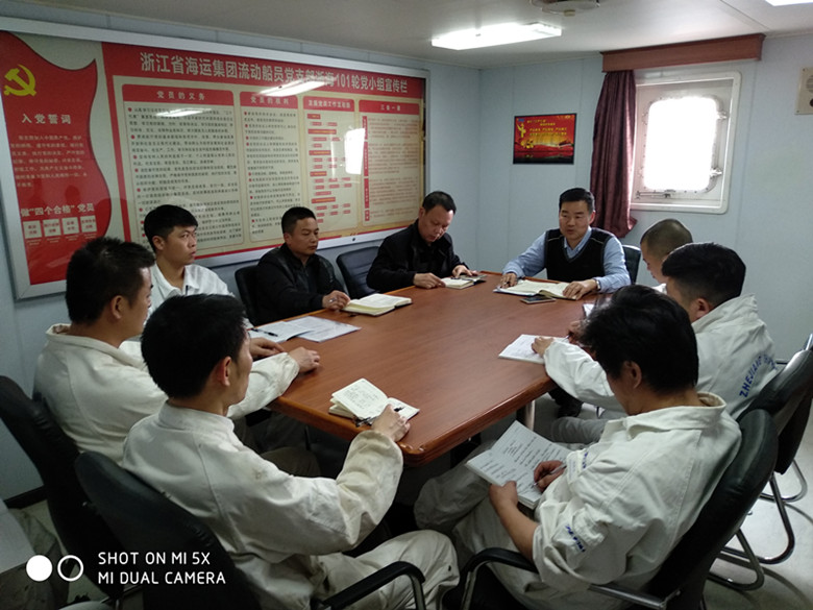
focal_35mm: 26
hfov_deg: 67.3
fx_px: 611
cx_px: 406
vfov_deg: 53.1
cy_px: 305
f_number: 2.2
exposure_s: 1/33
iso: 400
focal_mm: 3.83
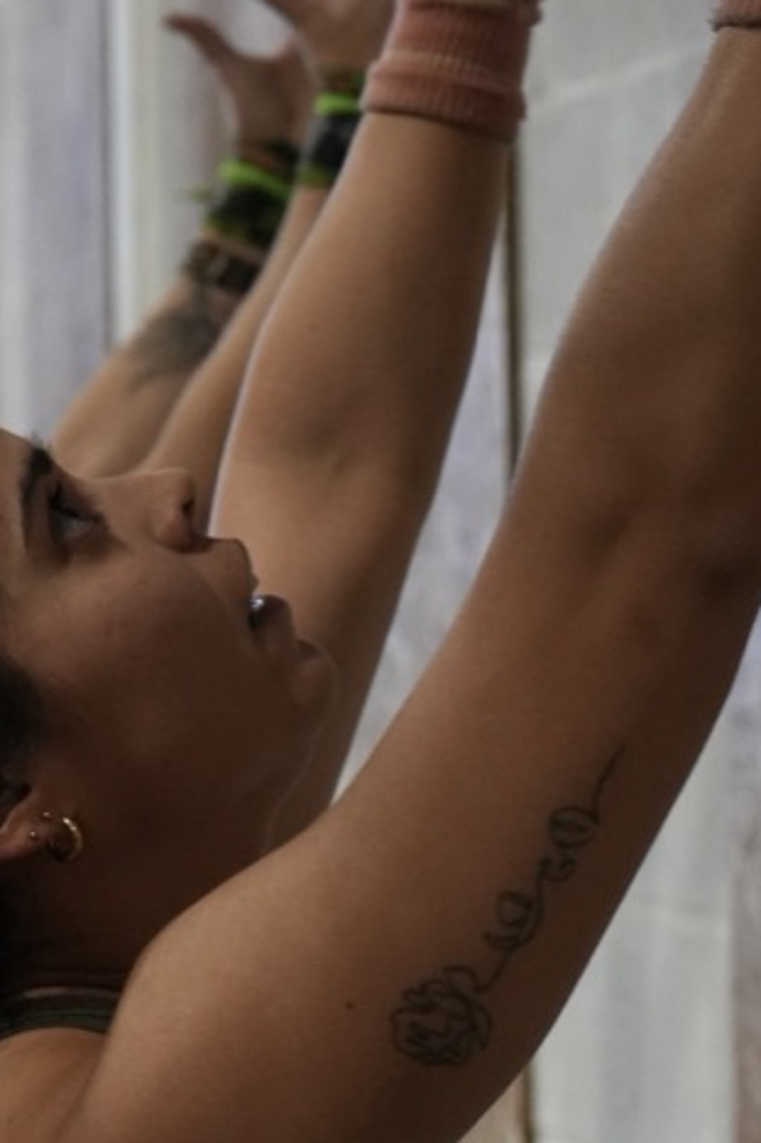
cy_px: 651
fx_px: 4157
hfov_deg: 10.5
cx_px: 347
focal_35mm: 131
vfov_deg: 15.6
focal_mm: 51
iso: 6400
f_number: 5
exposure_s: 1/320
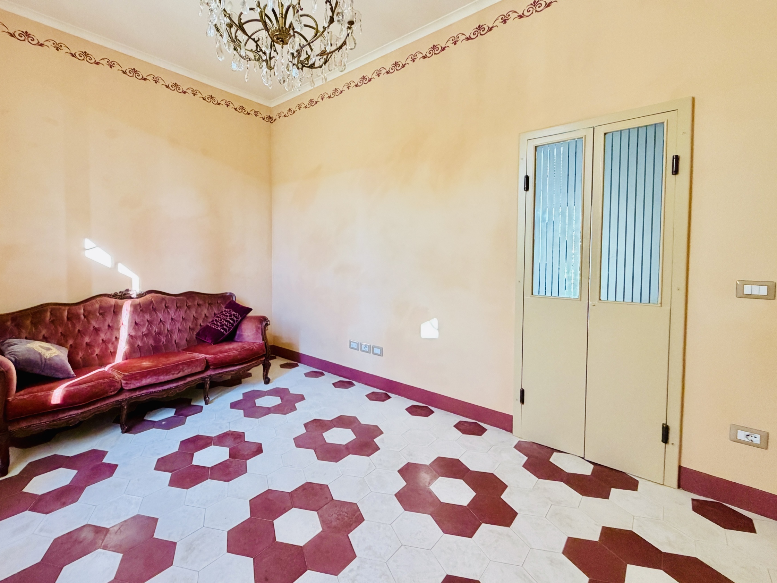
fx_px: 359
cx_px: 345
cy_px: 268
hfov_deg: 94.1
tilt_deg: -2.4
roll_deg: -0.6
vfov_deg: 78.0
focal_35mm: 16
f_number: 2.2
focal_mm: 2.22
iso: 500
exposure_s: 1/60
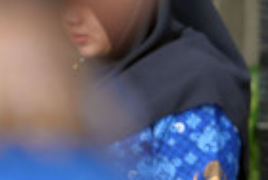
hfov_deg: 2.2
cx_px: 547
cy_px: -110
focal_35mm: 912
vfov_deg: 1.5
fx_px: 6804
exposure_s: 1/200
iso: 640
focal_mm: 200
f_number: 4
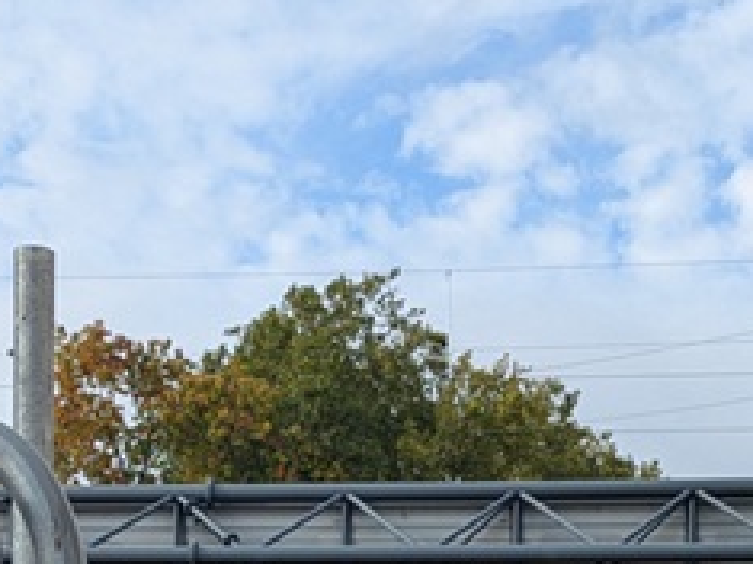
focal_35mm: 85
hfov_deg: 23.0
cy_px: 884
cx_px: 311
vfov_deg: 15.7
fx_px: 1848
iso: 44
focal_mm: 5.43
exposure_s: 1/1225
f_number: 1.89
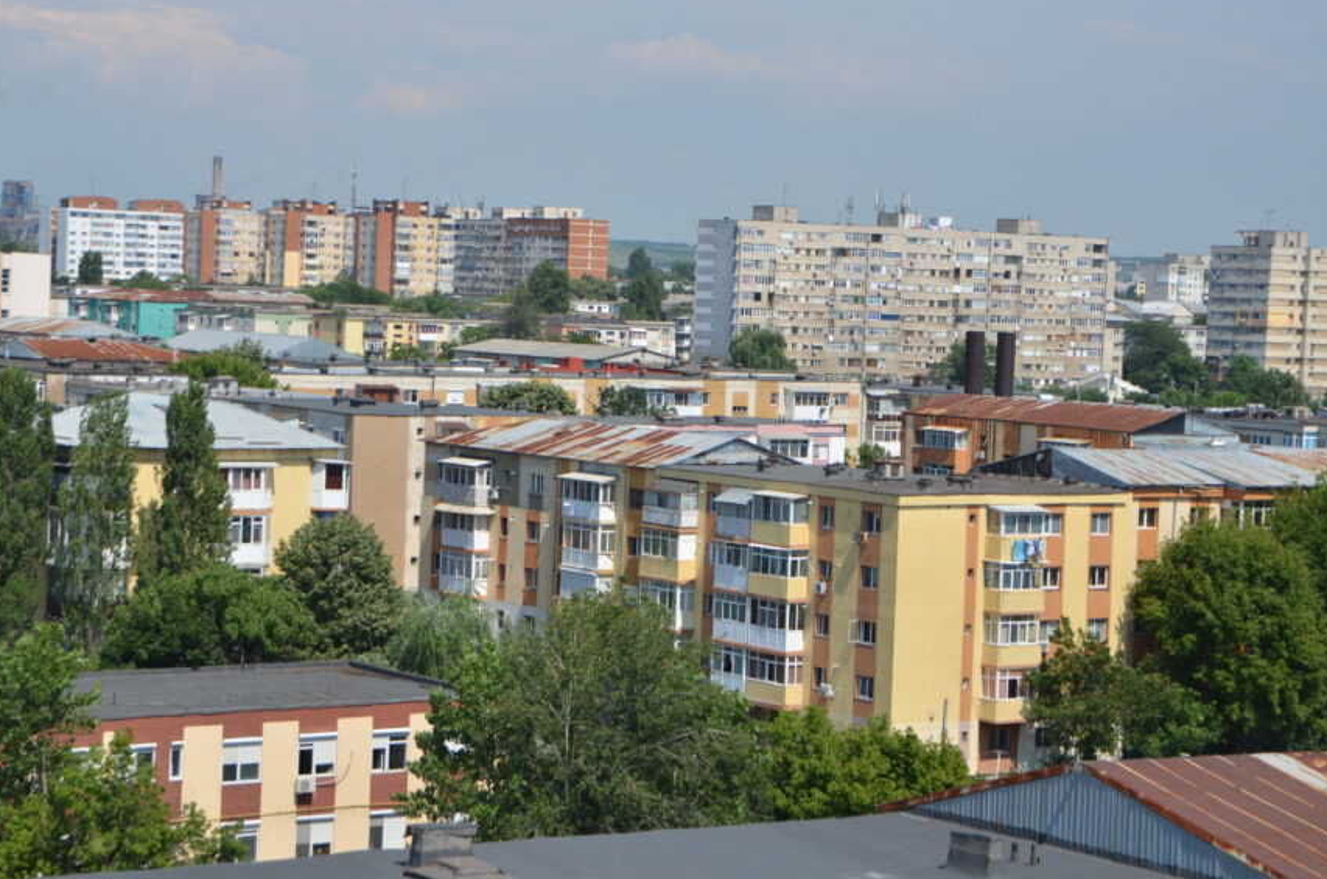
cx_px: 562
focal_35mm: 90
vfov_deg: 15.1
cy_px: 398
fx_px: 3311
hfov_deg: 22.6
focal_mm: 50
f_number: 5
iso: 200
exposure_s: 1/3200
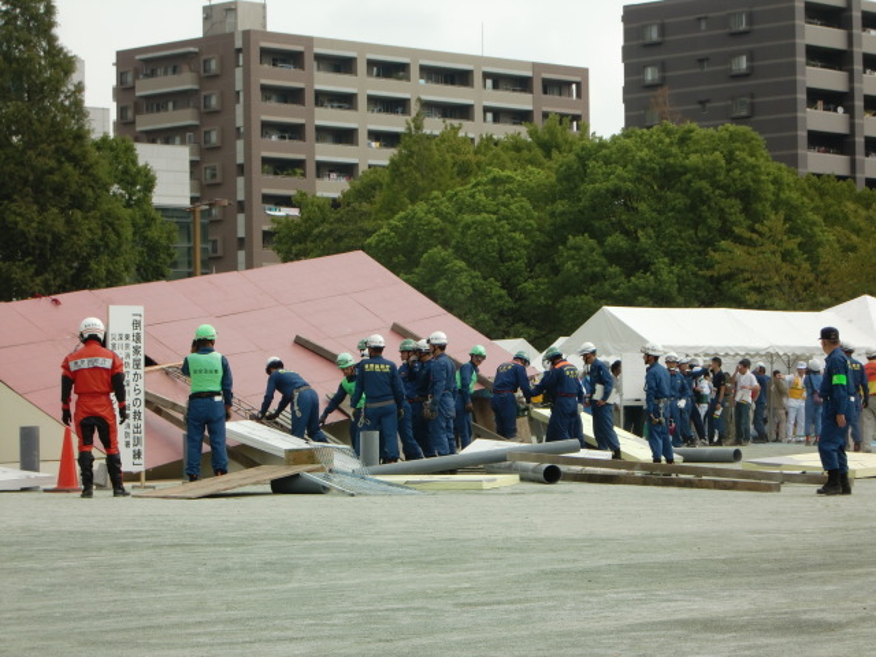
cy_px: 328
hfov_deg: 17.6
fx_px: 2834
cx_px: 438
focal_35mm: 112
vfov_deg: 13.2
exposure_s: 1/250
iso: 64
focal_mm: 19.6
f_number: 5.8
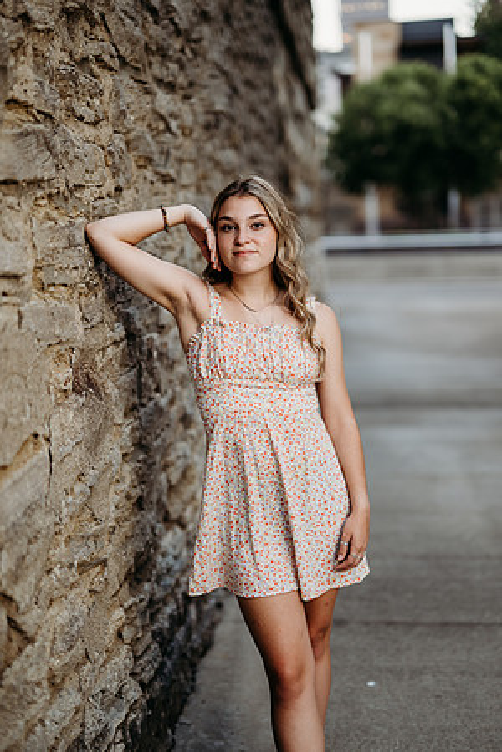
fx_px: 1046
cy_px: 376
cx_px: 251
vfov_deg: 39.6
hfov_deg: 27.0
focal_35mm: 50
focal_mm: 50
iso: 125
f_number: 1.4
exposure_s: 1/100
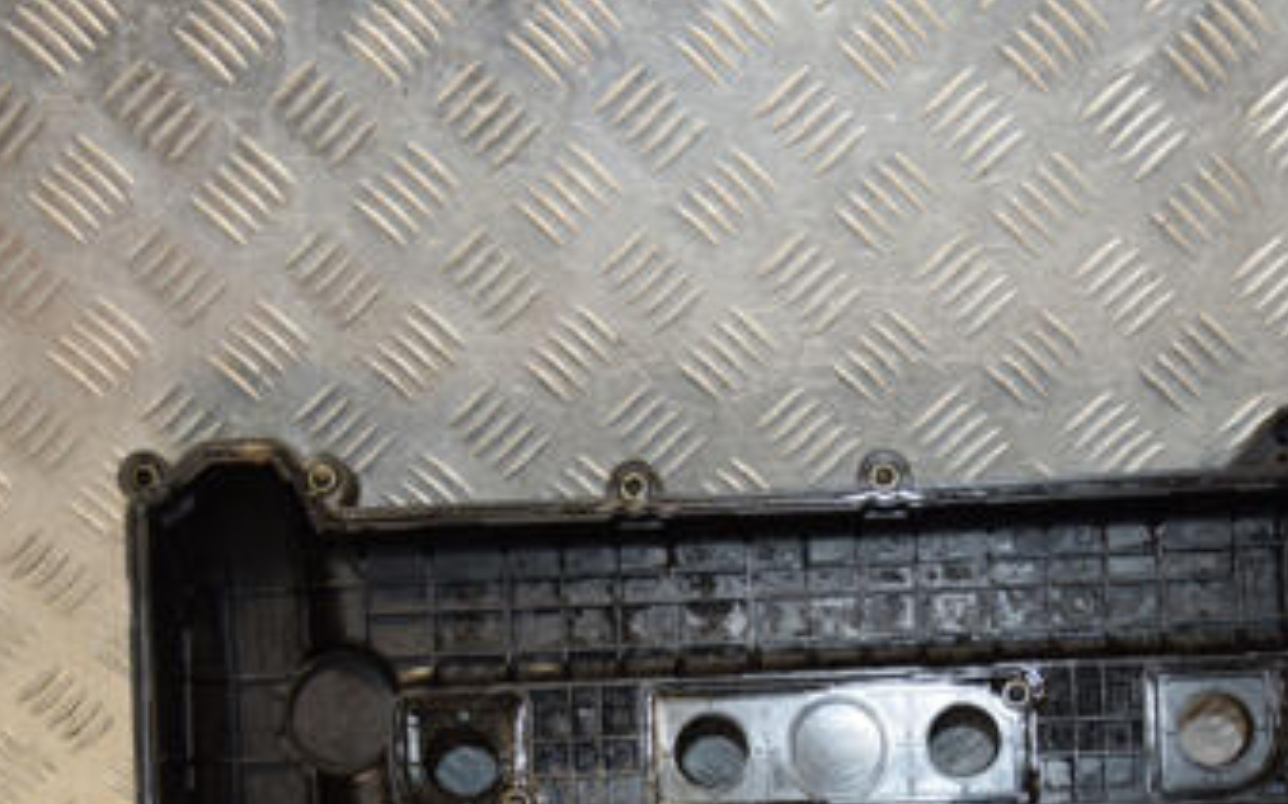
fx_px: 2667
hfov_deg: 27.0
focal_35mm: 76
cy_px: 671
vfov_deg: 17.0
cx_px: 850
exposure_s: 1/160
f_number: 5
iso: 800
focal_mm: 28
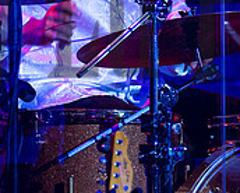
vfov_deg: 1.8
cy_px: 17
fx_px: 6009
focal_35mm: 845
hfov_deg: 2.3
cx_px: 133
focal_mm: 200
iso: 3200
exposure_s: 1/250
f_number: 4
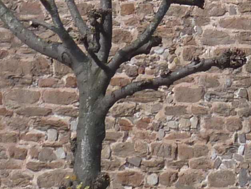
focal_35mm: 376
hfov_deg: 5.2
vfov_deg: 3.9
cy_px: -321
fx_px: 2726
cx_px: 403
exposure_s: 1/500
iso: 80
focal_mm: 9.7
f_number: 5
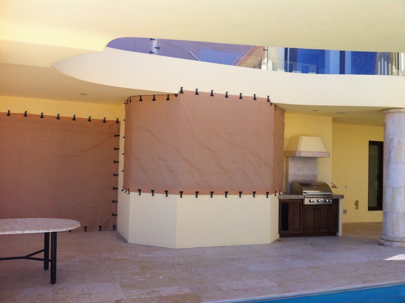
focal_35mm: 35
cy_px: 152
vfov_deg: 40.6
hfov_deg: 52.7
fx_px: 409
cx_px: 202
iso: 80
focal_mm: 3.85
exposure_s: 1/773
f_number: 2.8
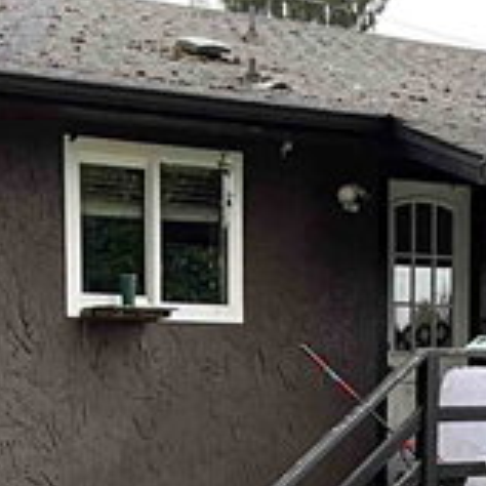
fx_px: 2065
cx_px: 58
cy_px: 747
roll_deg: +1.3
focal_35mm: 130
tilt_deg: -7.6
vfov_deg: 12.7
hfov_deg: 13.3
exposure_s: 1/122
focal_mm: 3
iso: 40
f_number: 1.8
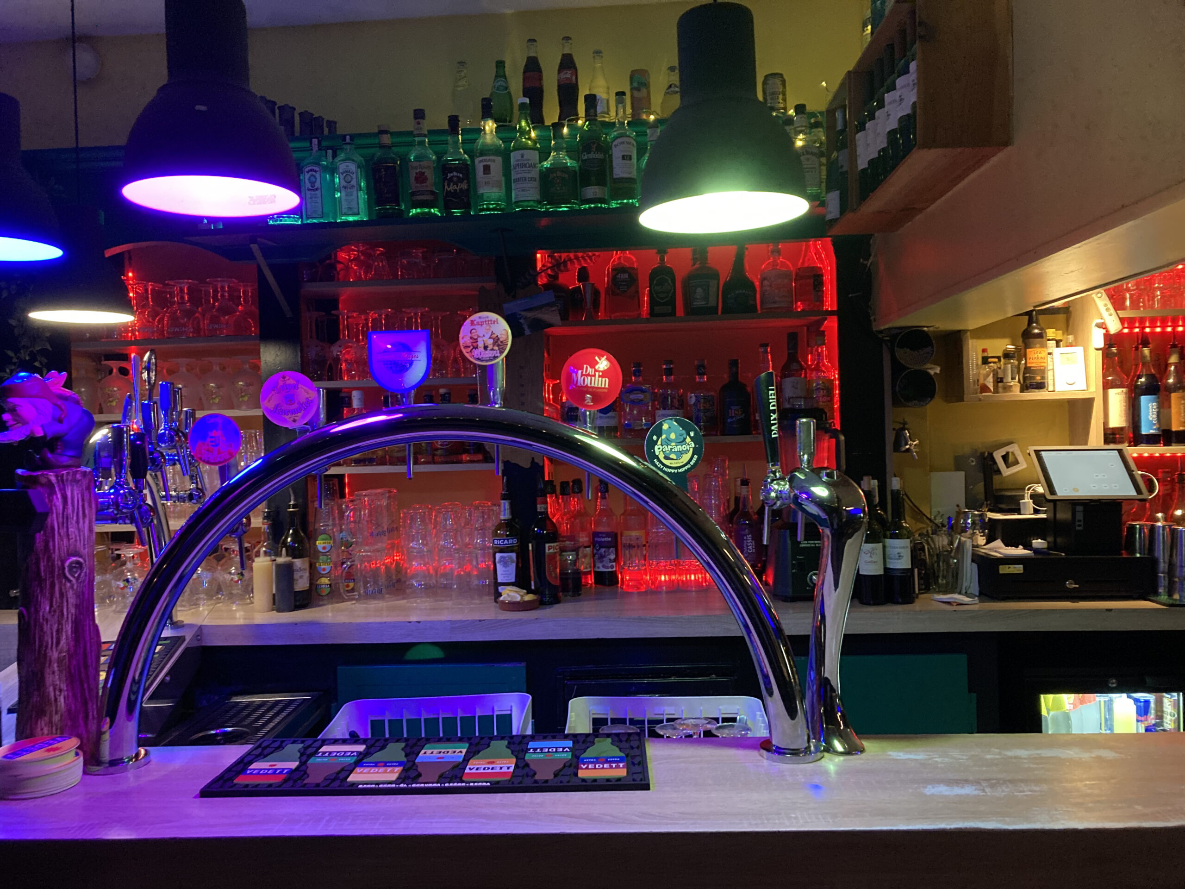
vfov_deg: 49.7
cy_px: 444
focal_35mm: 28
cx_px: 592
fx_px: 959
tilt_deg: +0.1
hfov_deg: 63.4
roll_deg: +0.5
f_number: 1.8
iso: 500
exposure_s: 1/25
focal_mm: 3.99
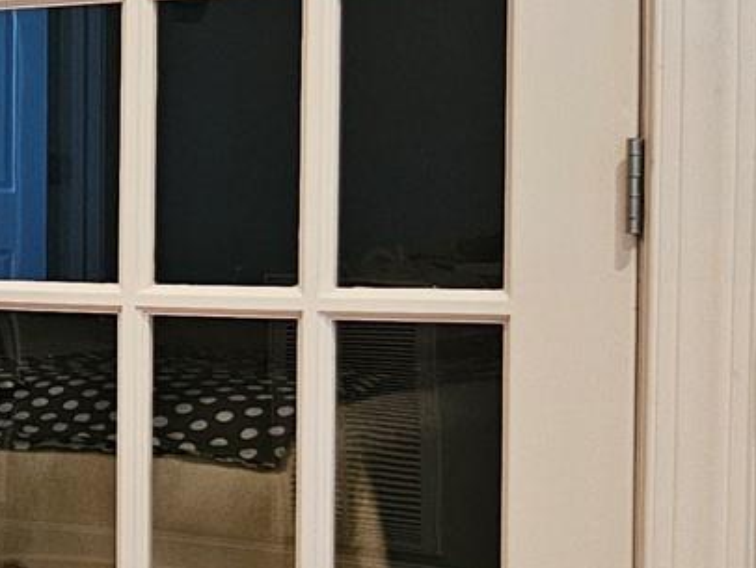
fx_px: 2535
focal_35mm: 116
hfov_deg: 12.6
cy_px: 283
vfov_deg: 12.8
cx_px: -1143
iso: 500
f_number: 1.7
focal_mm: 6.3
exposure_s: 1/40
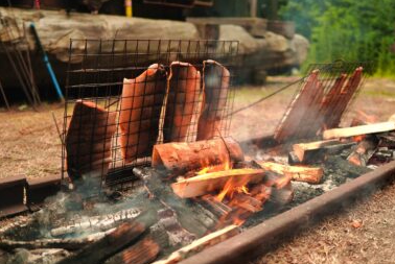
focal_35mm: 37
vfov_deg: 36.0
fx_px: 406
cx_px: 207
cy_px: 133
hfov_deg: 51.8
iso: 125
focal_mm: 35
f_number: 1.8
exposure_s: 1/40
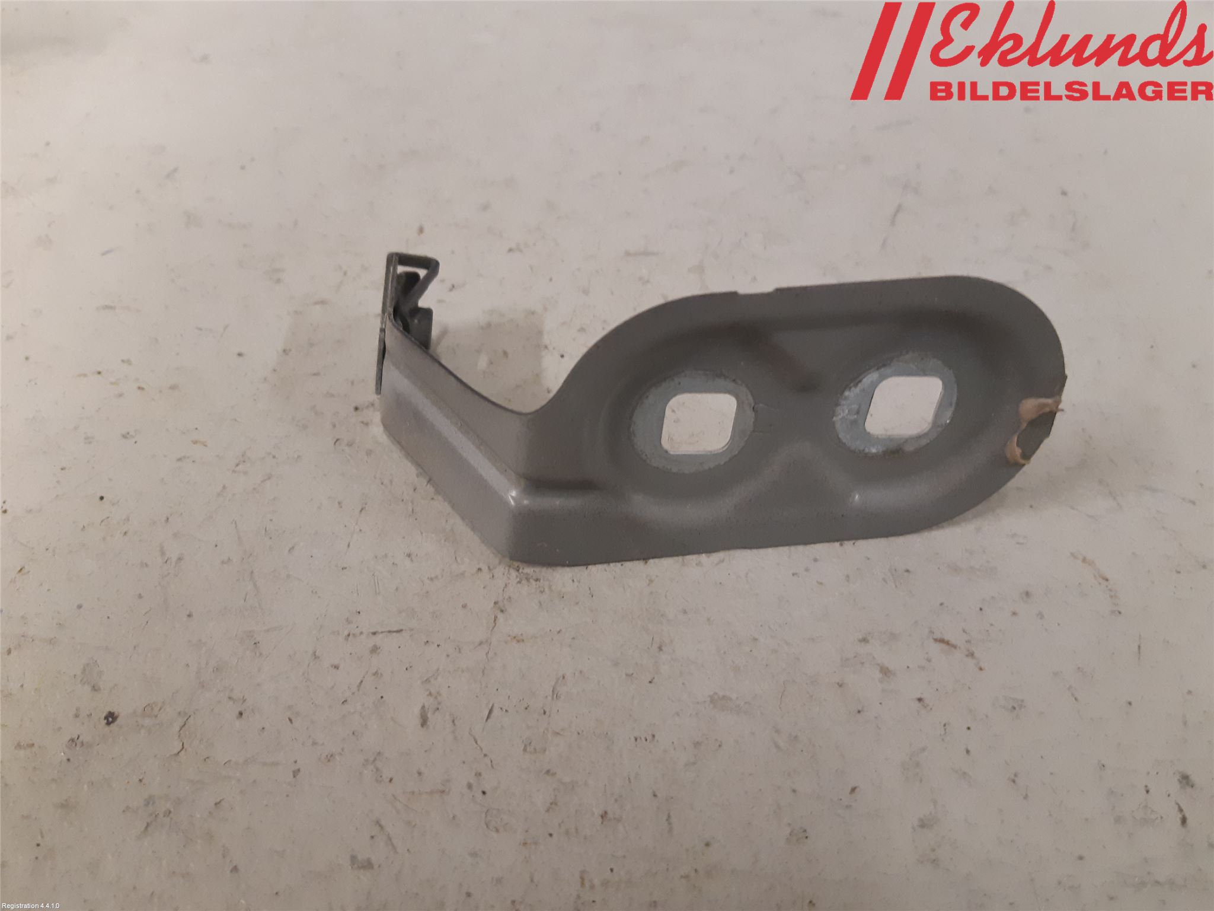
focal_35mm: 26
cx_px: 607
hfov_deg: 67.3
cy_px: 456
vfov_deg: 53.1
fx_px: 912
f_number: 1.7
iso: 250
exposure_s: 1/50
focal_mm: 3.93
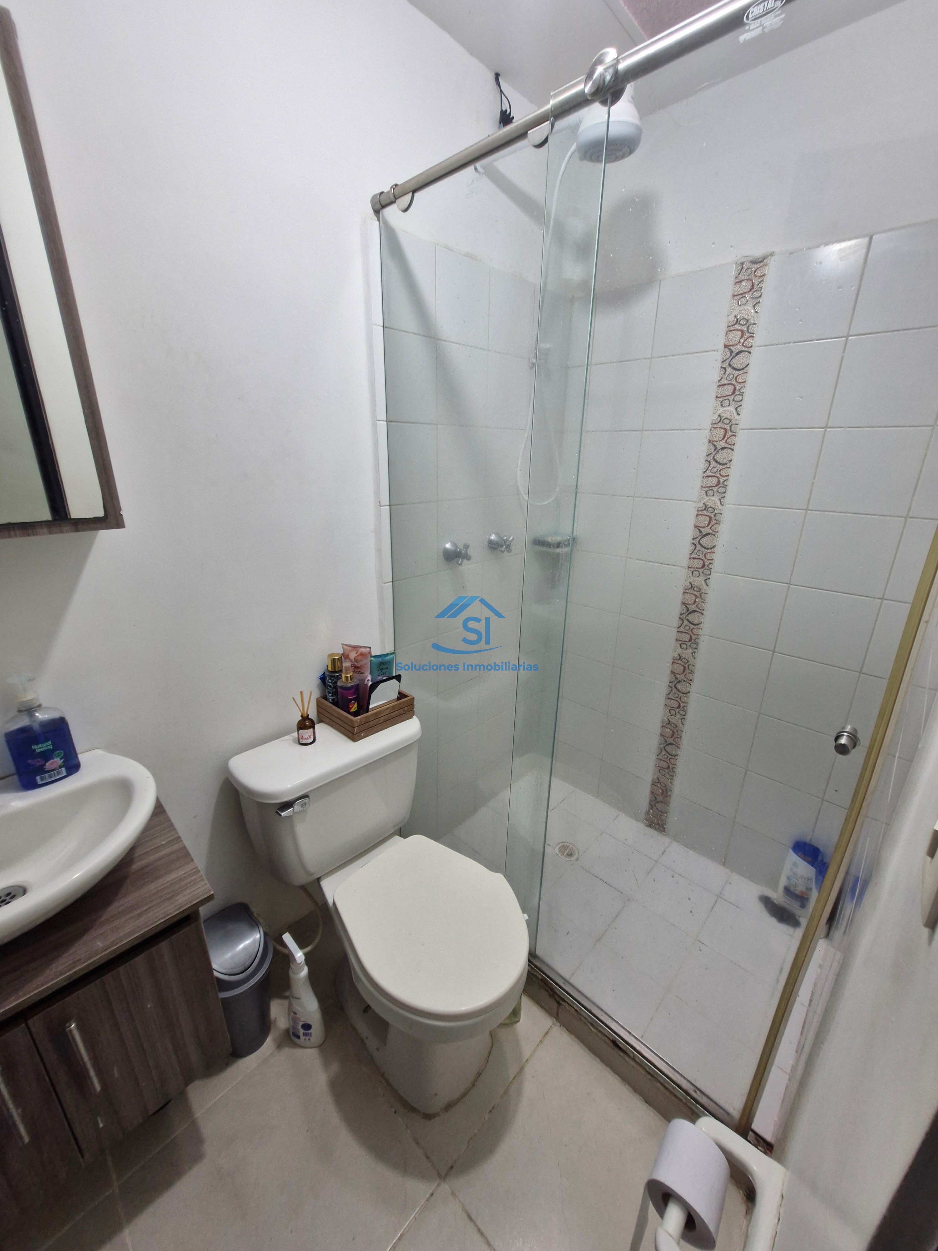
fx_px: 470
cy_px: 626
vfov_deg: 106.2
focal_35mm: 13
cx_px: 469
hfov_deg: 89.9
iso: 125
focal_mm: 1.74
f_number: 2.2
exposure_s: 1/60
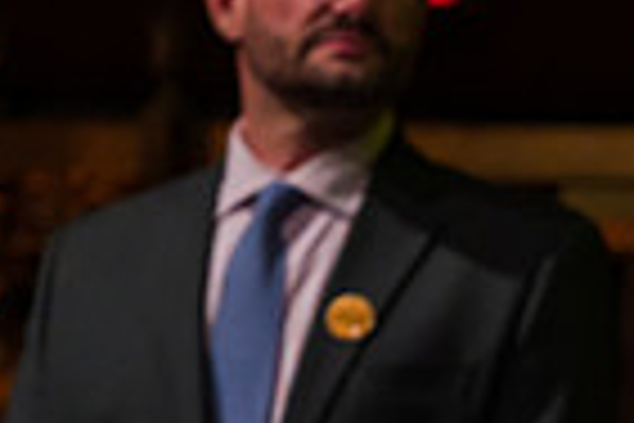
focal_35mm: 680
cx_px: 1070
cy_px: 328
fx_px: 11975
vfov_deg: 2.0
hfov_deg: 3.0
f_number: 4
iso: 2000
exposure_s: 1/250
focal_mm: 165
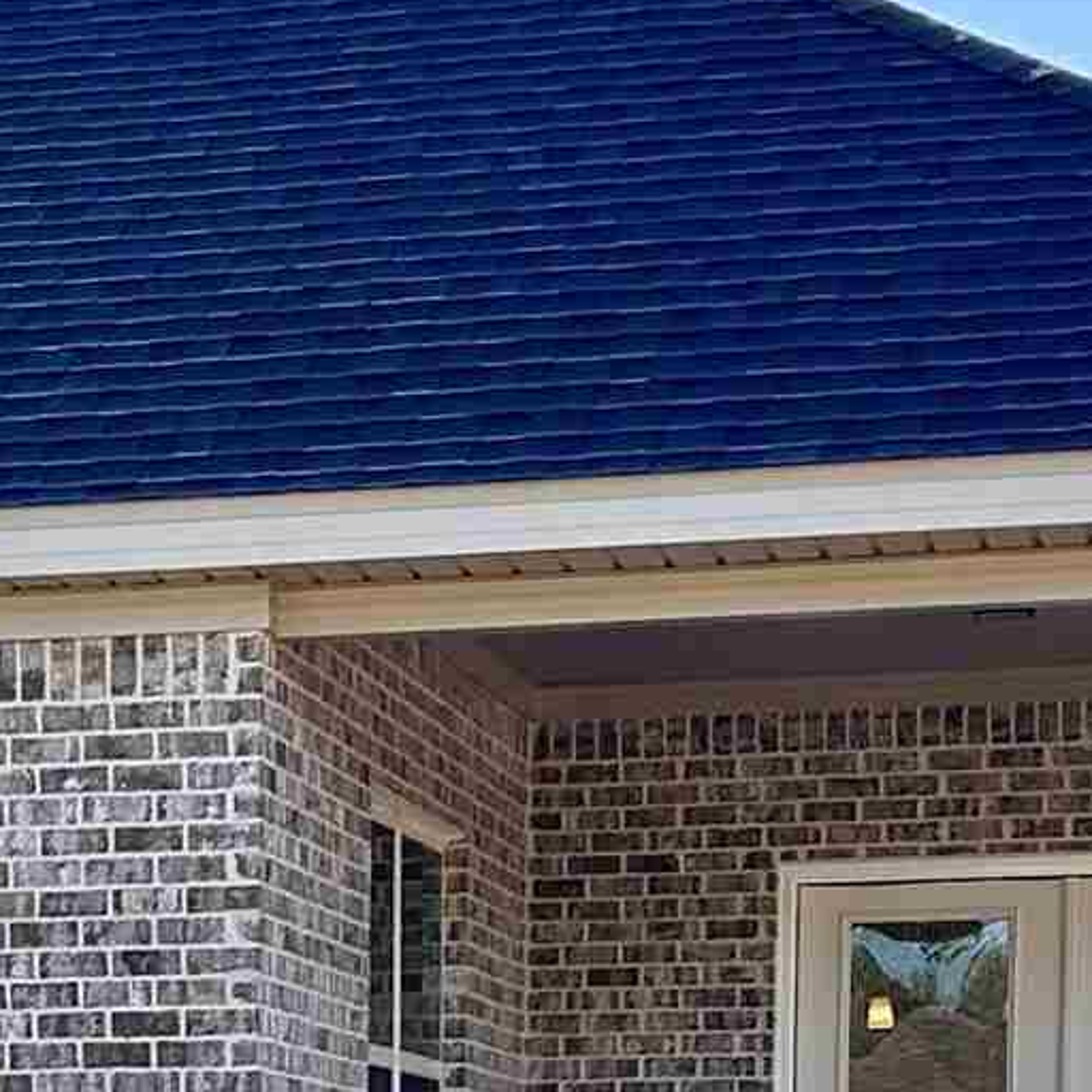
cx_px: -192
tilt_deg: -2.5
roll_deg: -0.2
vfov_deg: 12.2
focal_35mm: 138
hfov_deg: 12.4
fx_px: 4925
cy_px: 1470
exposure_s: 1/2123
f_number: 1.5
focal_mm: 5.7
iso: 50
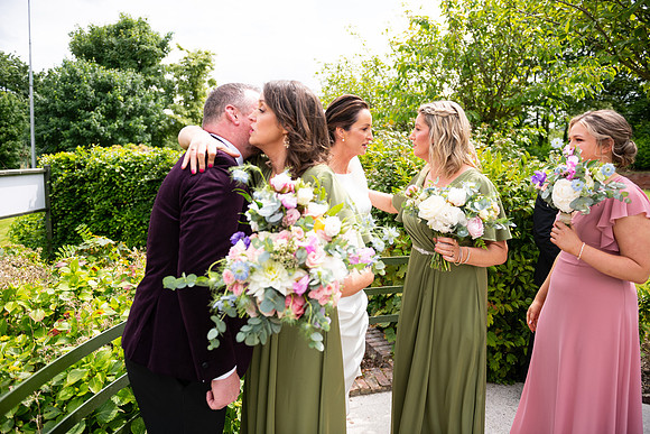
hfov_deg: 73.7
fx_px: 433
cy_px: 217
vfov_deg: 53.2
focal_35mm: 24
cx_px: 325
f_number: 3.5
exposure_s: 1/2000
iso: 250
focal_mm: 24
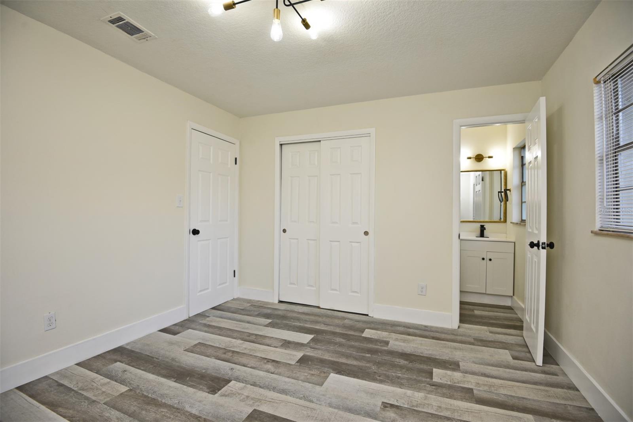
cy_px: 211
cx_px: 316
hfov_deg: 96.7
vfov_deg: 73.7
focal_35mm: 16
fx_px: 281
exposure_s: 1/60
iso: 320
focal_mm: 16
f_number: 5.6
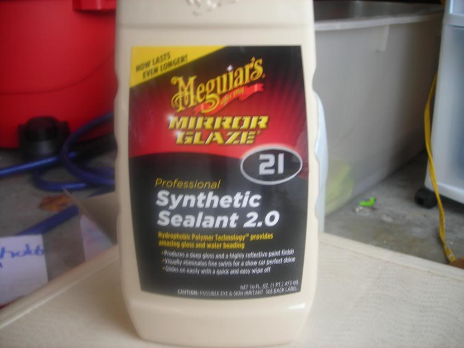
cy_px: 174
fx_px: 509
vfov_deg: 37.7
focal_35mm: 38
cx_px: 232
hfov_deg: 49.0
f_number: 3.2
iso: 50
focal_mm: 6.3
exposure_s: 1/16.3
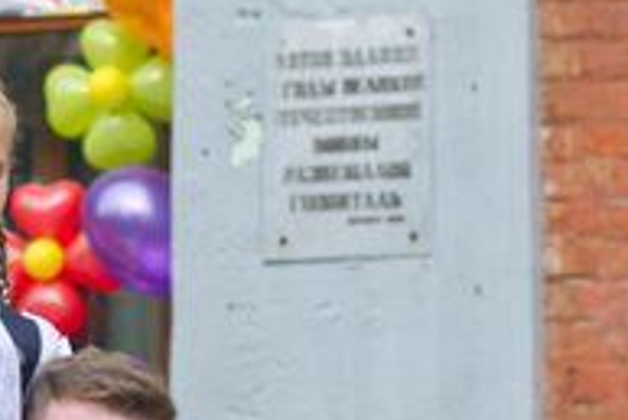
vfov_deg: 7.6
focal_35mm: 181
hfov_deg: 11.2
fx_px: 3160
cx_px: -68
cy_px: 303
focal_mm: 50
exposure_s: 1/1000
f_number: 2.8
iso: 200
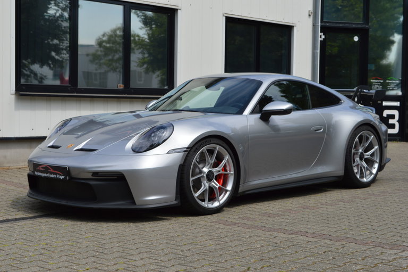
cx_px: 204
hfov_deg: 33.4
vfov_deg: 22.6
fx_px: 680
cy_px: 136
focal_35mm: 60
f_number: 9
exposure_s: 1/320
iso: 100
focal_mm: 40
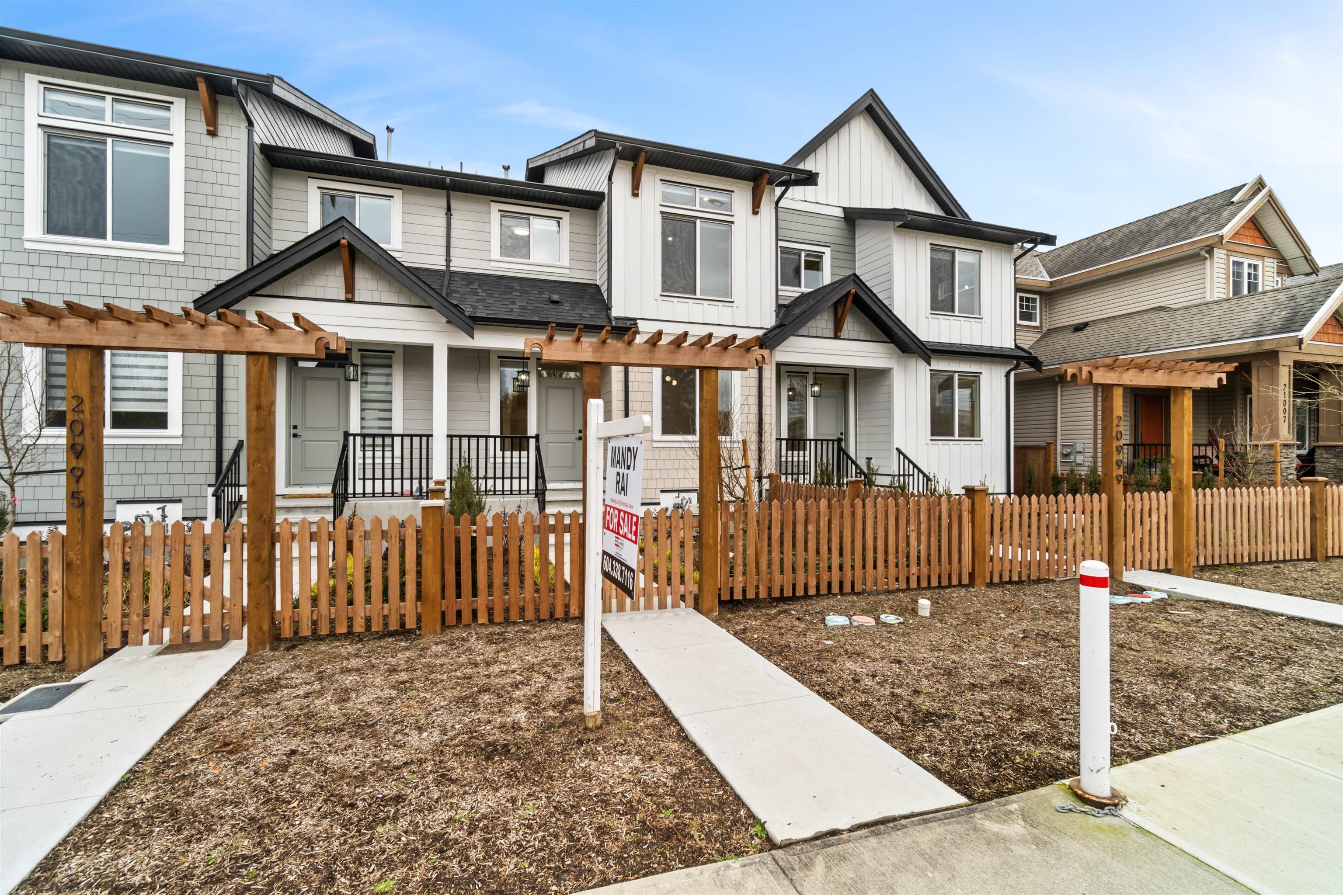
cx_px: 672
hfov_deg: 100.4
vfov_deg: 77.3
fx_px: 560
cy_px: 448
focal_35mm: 15
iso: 125
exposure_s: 1/25
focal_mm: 10
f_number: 8
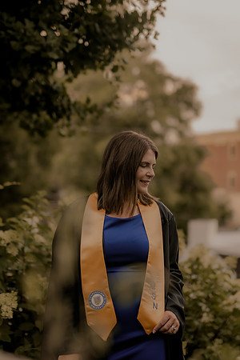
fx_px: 750
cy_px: 180
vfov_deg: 27.0
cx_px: 120
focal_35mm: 75
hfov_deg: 18.2
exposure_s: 1/250
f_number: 1.8
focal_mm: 50
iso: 320
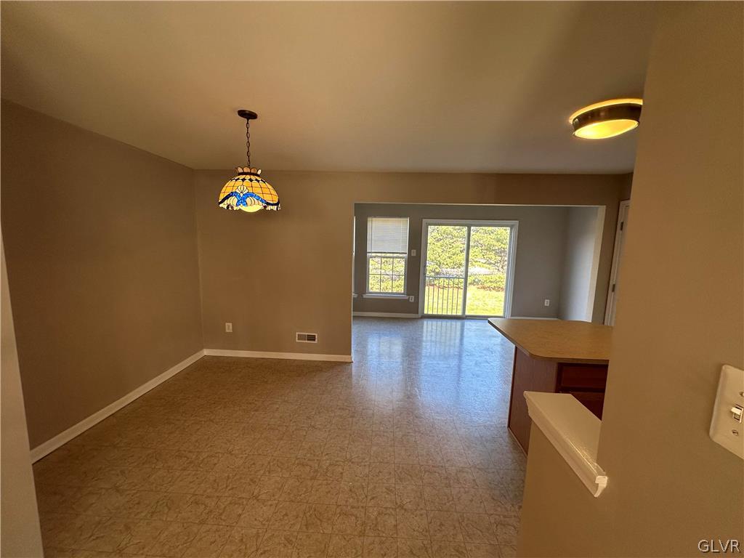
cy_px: 279
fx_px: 301
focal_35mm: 14
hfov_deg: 102.1
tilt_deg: -8.5
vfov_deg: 85.7
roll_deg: -1.0
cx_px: 372
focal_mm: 2.22
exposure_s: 1/120
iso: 80
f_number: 2.2
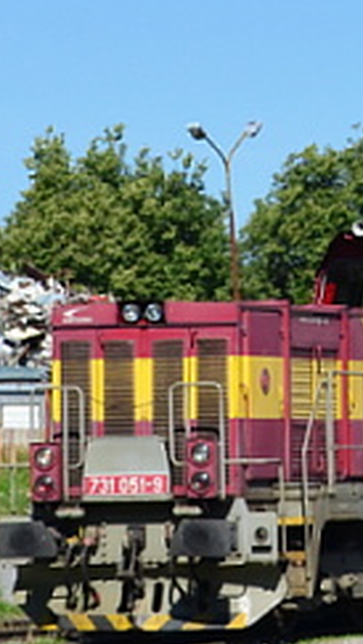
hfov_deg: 4.5
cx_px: 580
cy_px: 97
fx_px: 4544
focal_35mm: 266
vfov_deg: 8.1
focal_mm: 42
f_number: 8
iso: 200
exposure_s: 1/750
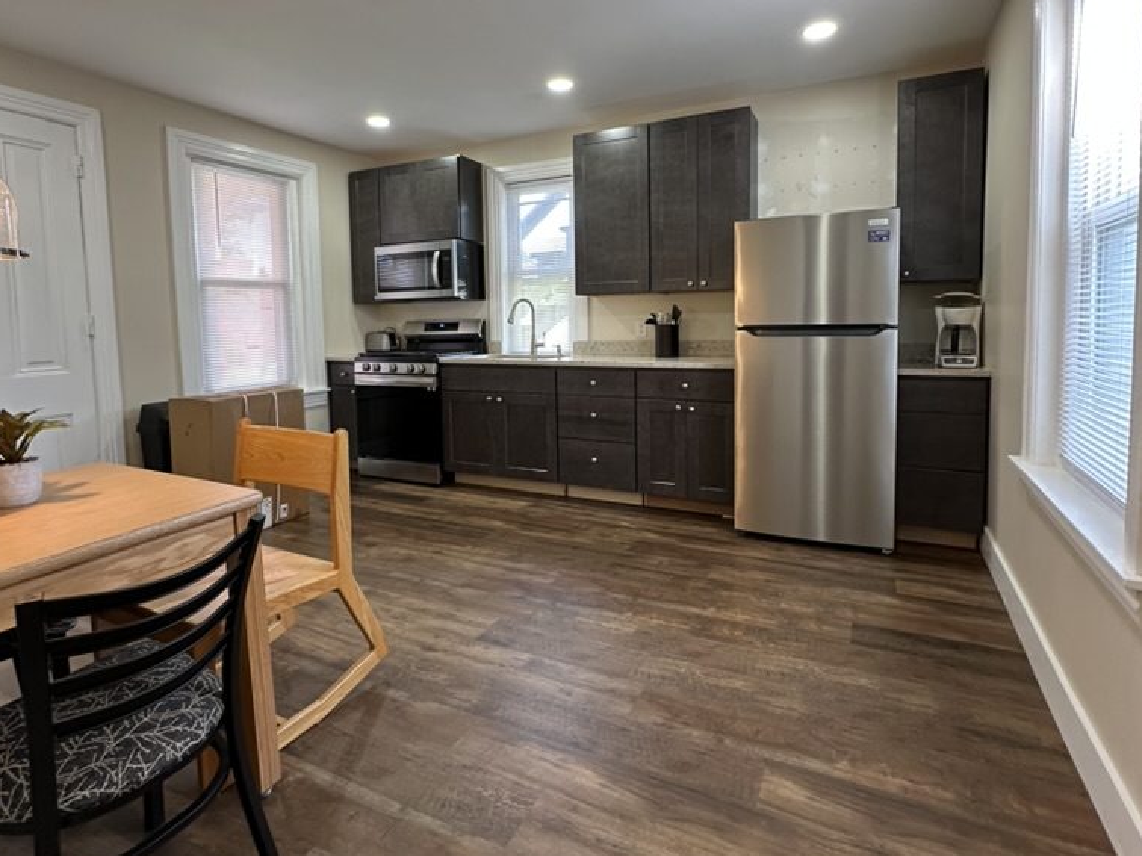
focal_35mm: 19
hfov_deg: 84.7
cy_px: 363
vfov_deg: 68.3
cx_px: 566
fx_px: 627
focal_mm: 2.22
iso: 160
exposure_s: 1/60
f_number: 2.2
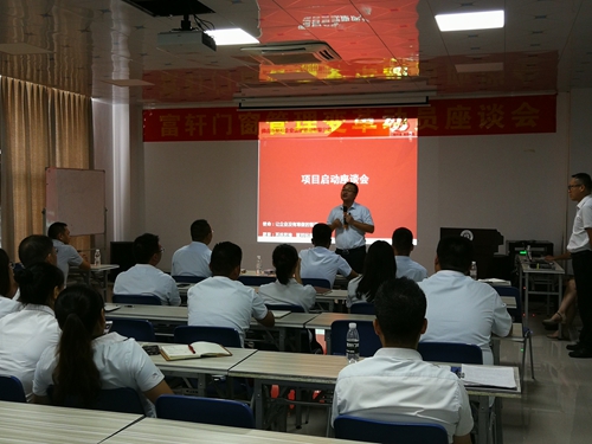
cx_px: 296
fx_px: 667
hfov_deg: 47.9
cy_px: 222
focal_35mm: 39
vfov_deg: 36.8
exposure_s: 1/30
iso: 250
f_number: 2.2
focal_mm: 3.95
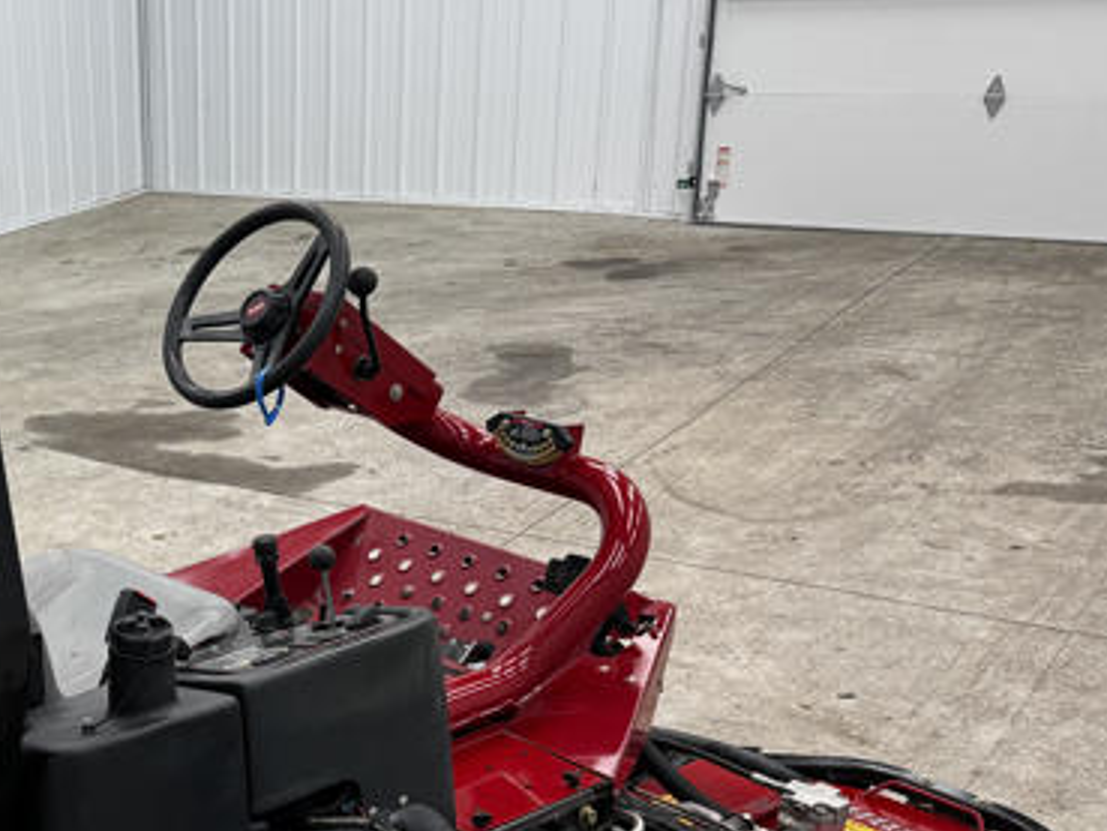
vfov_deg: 27.6
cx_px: -24
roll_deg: +4.5
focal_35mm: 52
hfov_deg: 33.4
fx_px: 1663
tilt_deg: -23.8
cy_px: 633
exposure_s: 1/120
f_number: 1.78
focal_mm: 6.76
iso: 80
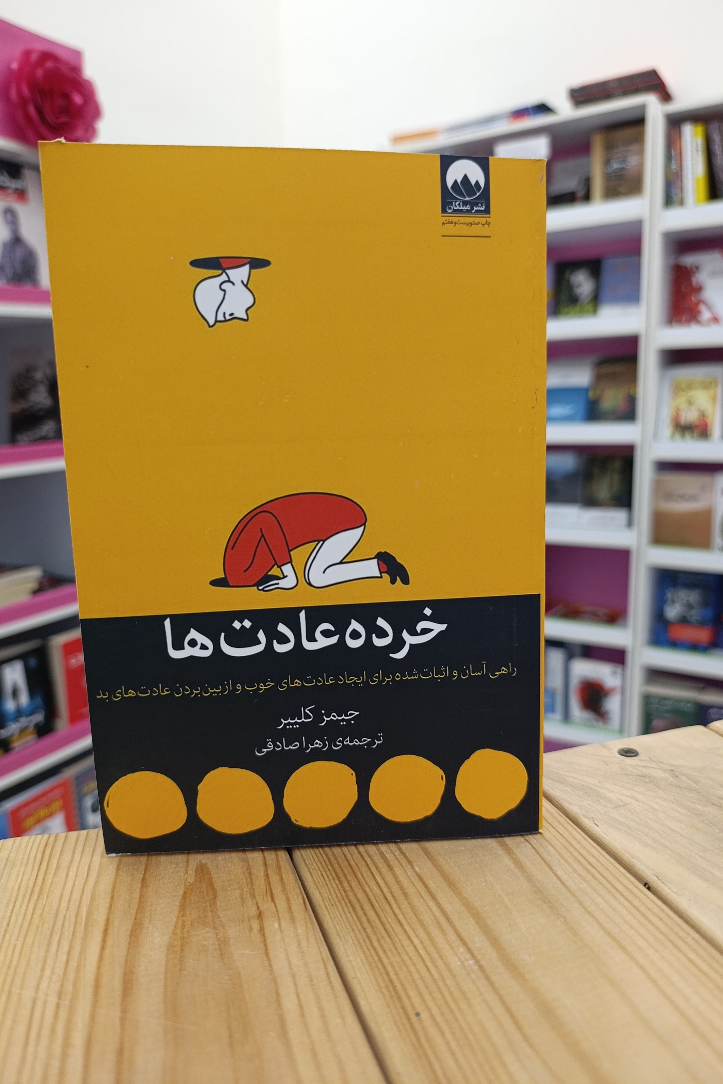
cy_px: 541
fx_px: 723
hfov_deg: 53.1
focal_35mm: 24
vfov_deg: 73.7
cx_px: 361
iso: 695
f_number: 1.65
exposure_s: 1/100
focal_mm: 6.11
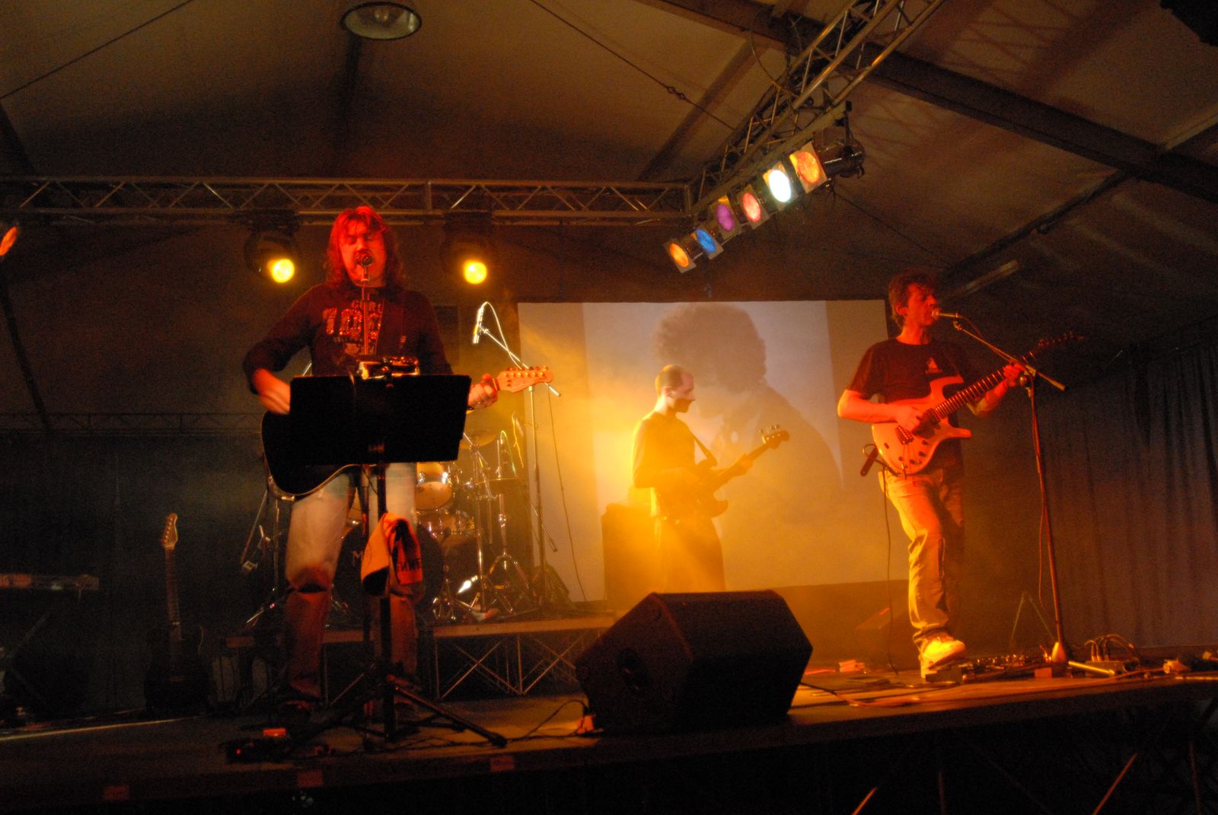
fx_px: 1219
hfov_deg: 53.1
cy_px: 408
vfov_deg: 37.0
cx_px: 609
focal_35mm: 36
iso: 1600
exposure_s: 1/45
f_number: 3.5
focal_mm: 24
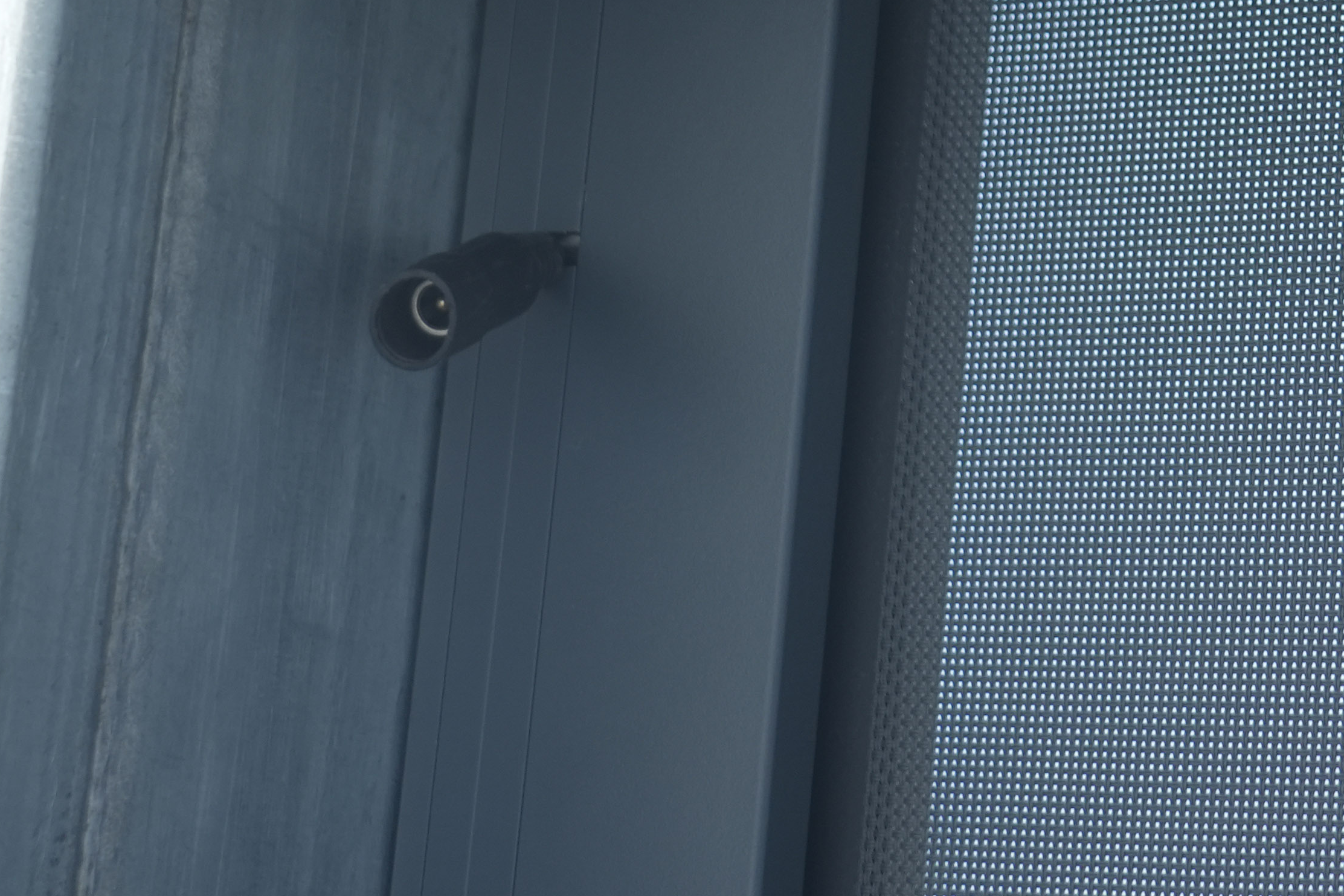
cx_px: 1369
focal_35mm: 126
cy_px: -144
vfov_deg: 10.7
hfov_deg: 15.9
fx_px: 4703
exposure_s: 1/60
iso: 500
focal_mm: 40
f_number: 4
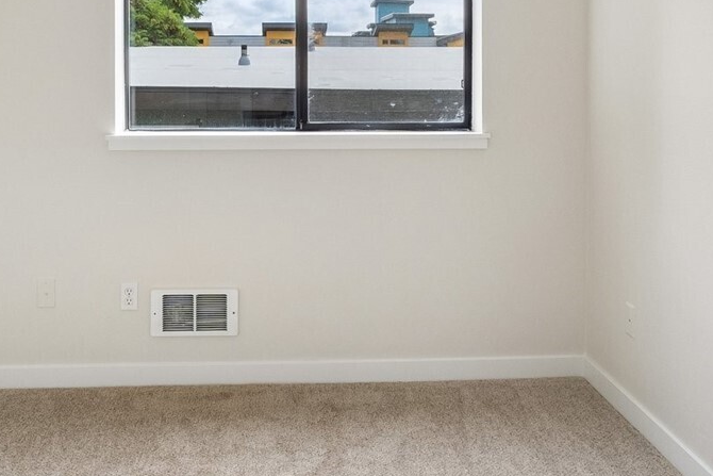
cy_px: 69
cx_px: 310
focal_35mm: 38
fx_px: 753
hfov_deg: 50.5
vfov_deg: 33.6
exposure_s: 1/30
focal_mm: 10
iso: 250
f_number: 9
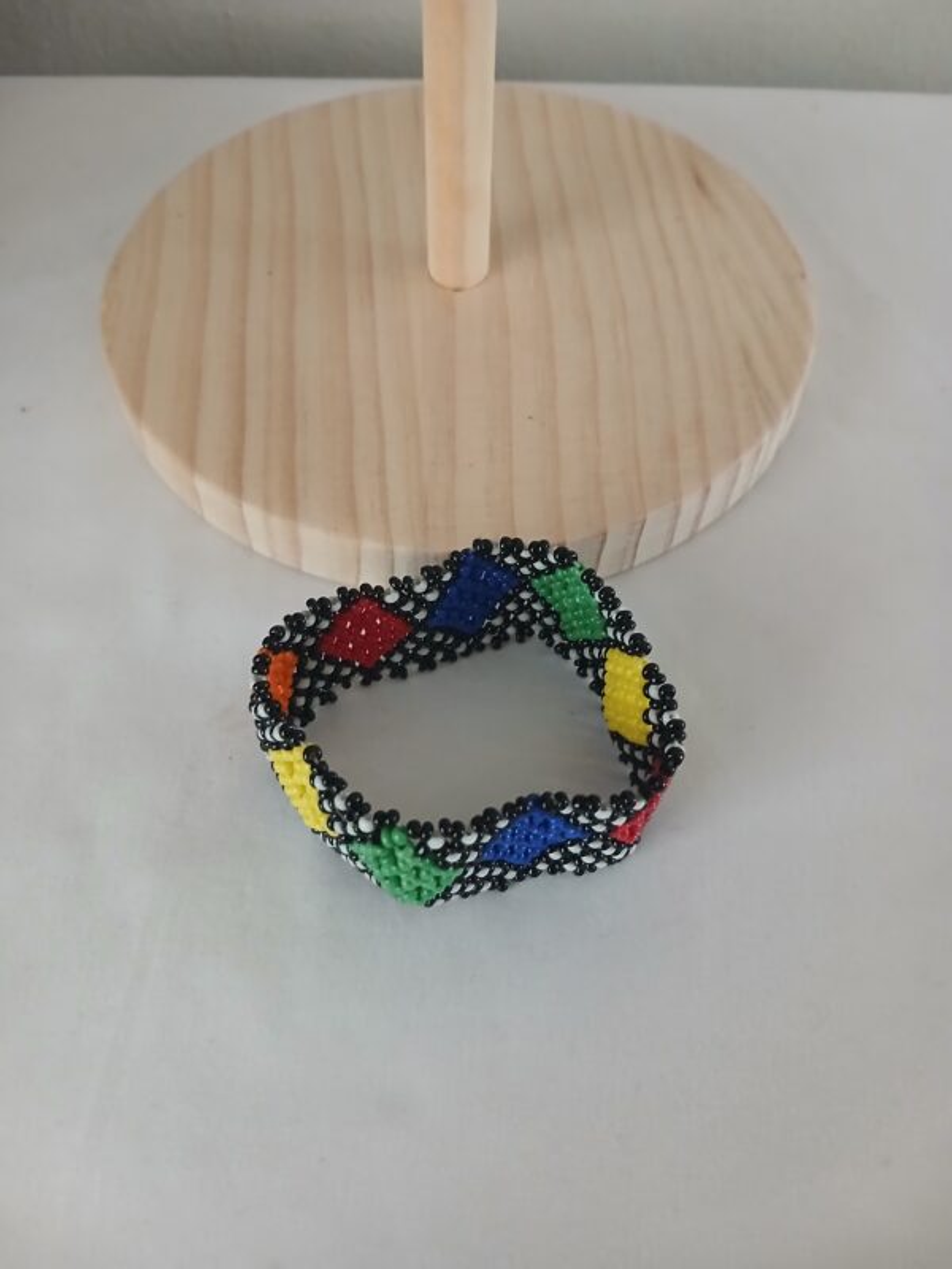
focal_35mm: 27
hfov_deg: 51.4
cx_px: 476
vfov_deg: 65.3
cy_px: 634
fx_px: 990
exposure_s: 1/20
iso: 500
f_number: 1.8
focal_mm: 3.98
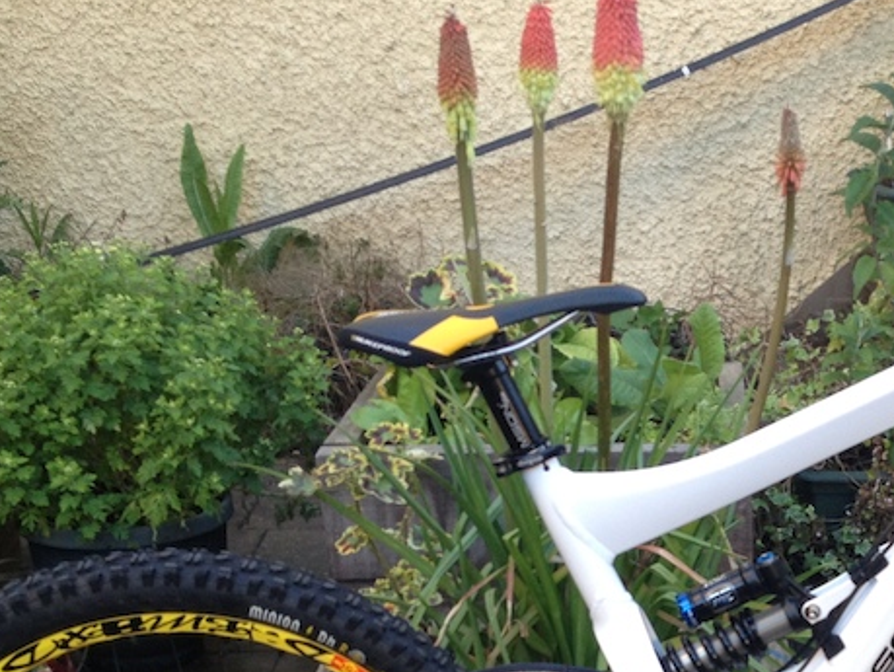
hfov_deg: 24.2
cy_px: 662
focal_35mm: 78
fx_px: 2016
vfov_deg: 18.5
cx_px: 830
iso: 80
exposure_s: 1/60
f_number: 2.4
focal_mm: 4.28
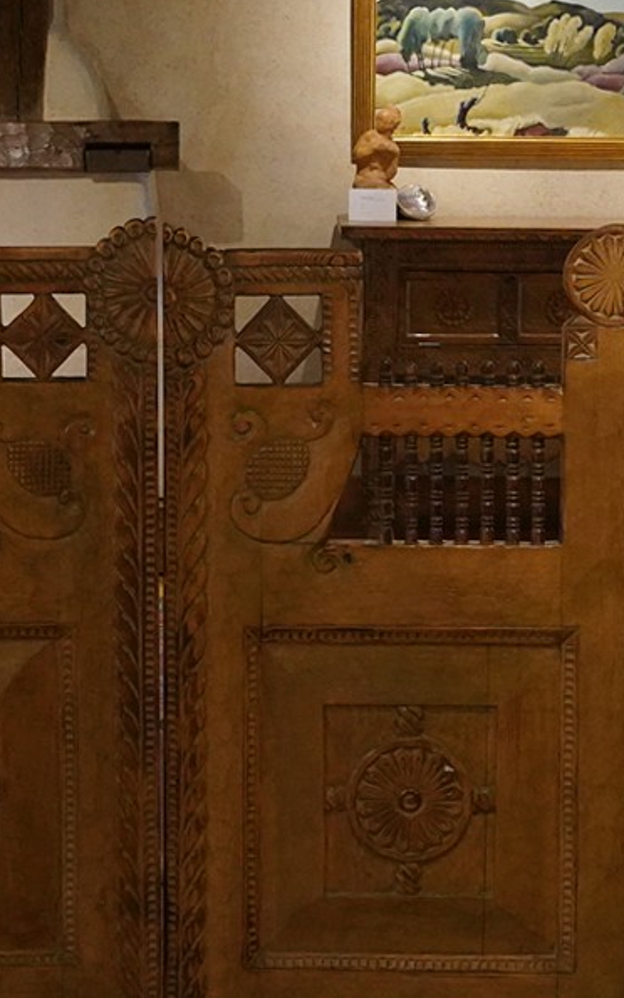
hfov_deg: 13.6
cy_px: 213
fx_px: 2611
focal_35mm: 96
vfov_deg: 21.4
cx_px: 299
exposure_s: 1/100
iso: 6400
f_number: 5
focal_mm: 28
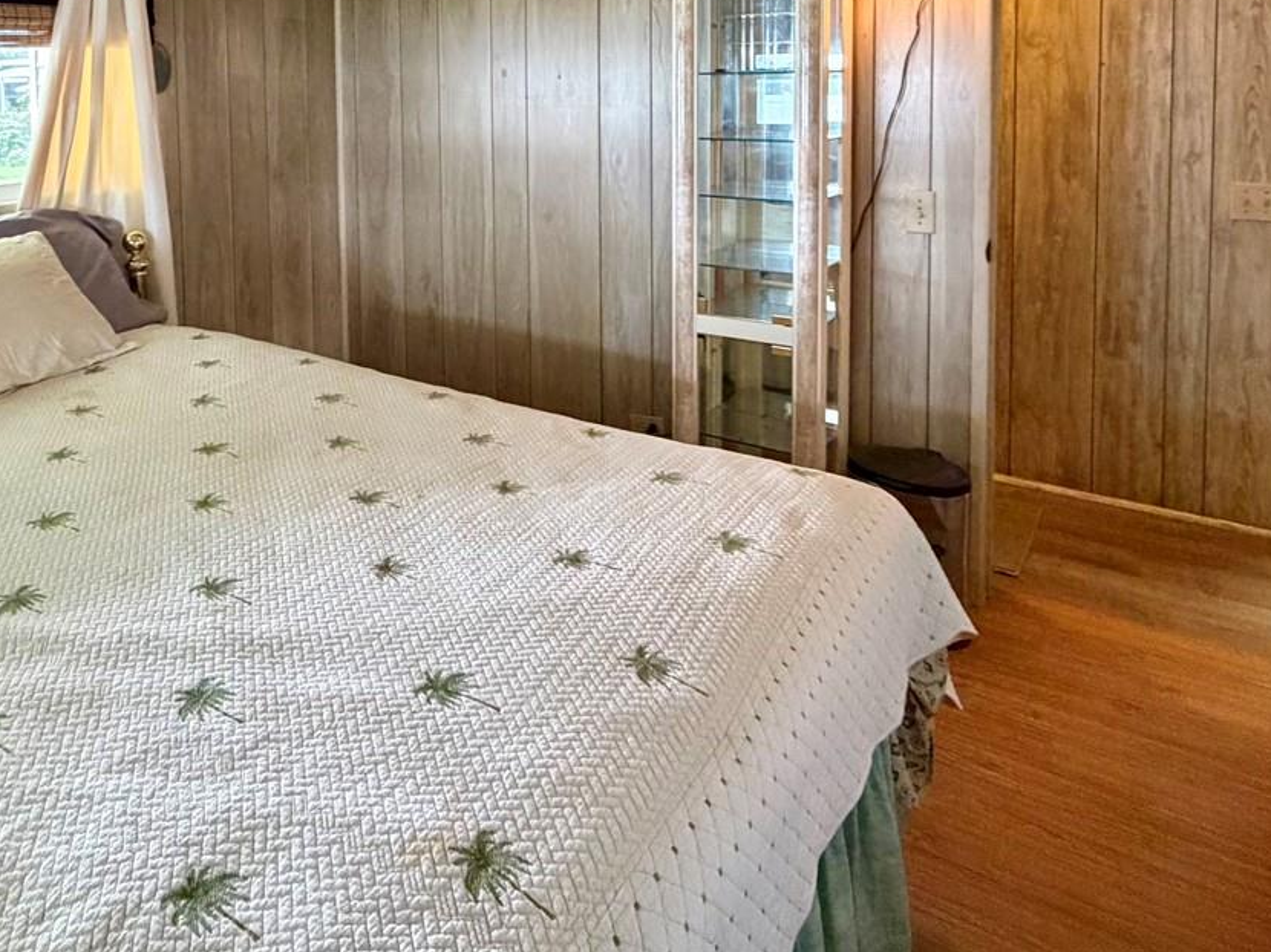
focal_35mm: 27
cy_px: 136
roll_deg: +1.8
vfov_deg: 47.3
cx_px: 384
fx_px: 991
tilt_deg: -3.2
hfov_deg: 63.0
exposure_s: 1/60
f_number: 2.2
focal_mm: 2.22
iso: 400
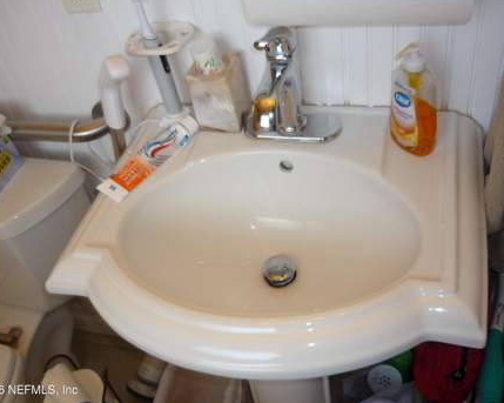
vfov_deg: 41.1
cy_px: 197
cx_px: 250
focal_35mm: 36
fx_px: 537
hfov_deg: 50.3
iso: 100
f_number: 2.8
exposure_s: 1/30
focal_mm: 5.5
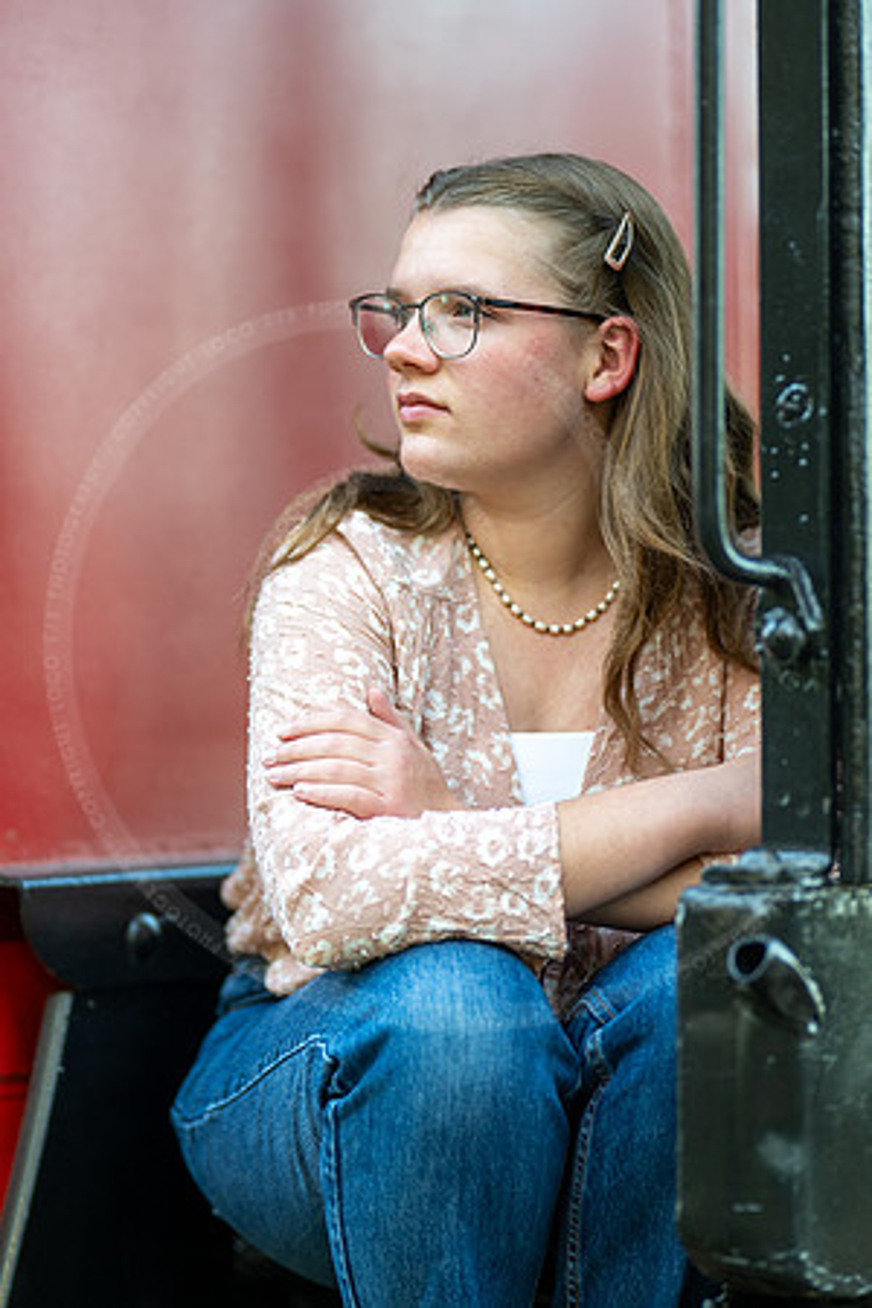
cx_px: 436
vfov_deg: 16.1
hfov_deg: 10.8
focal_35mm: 127
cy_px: 654
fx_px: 4614
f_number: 1.2
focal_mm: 85
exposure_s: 1/320
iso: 160
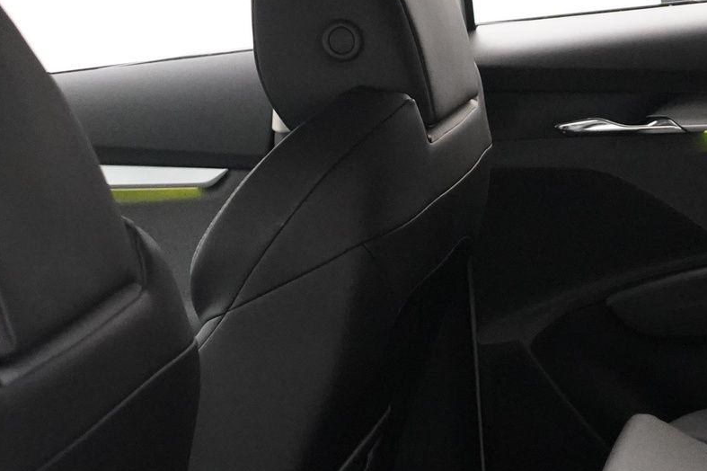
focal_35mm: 89
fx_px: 1747
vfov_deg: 14.9
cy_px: 539
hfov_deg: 21.8
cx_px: 756
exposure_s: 1/160
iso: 10000
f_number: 3.5
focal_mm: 28
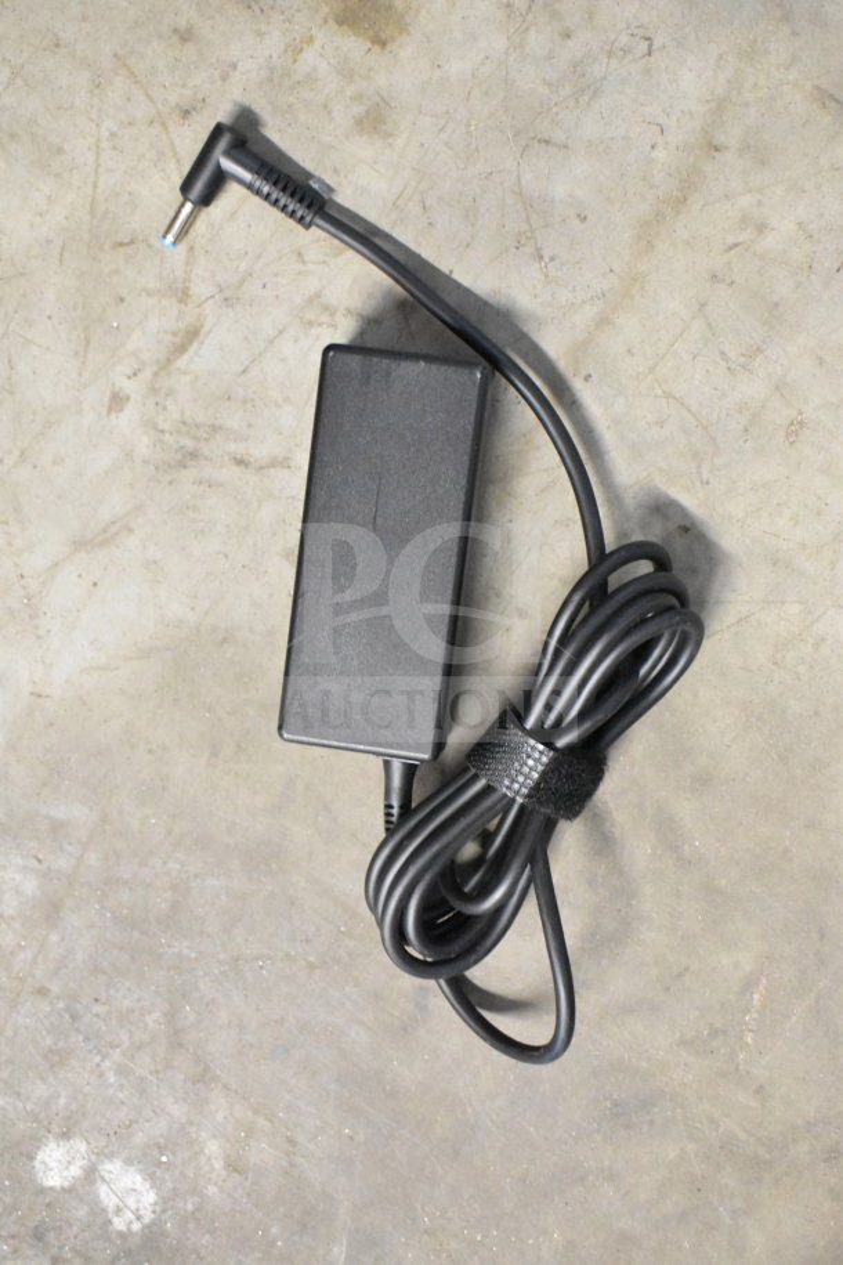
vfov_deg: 42.3
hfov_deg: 28.9
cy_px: 632
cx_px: 422
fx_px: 1633
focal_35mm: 46
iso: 9000
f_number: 4.2
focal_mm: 31
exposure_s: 1/50
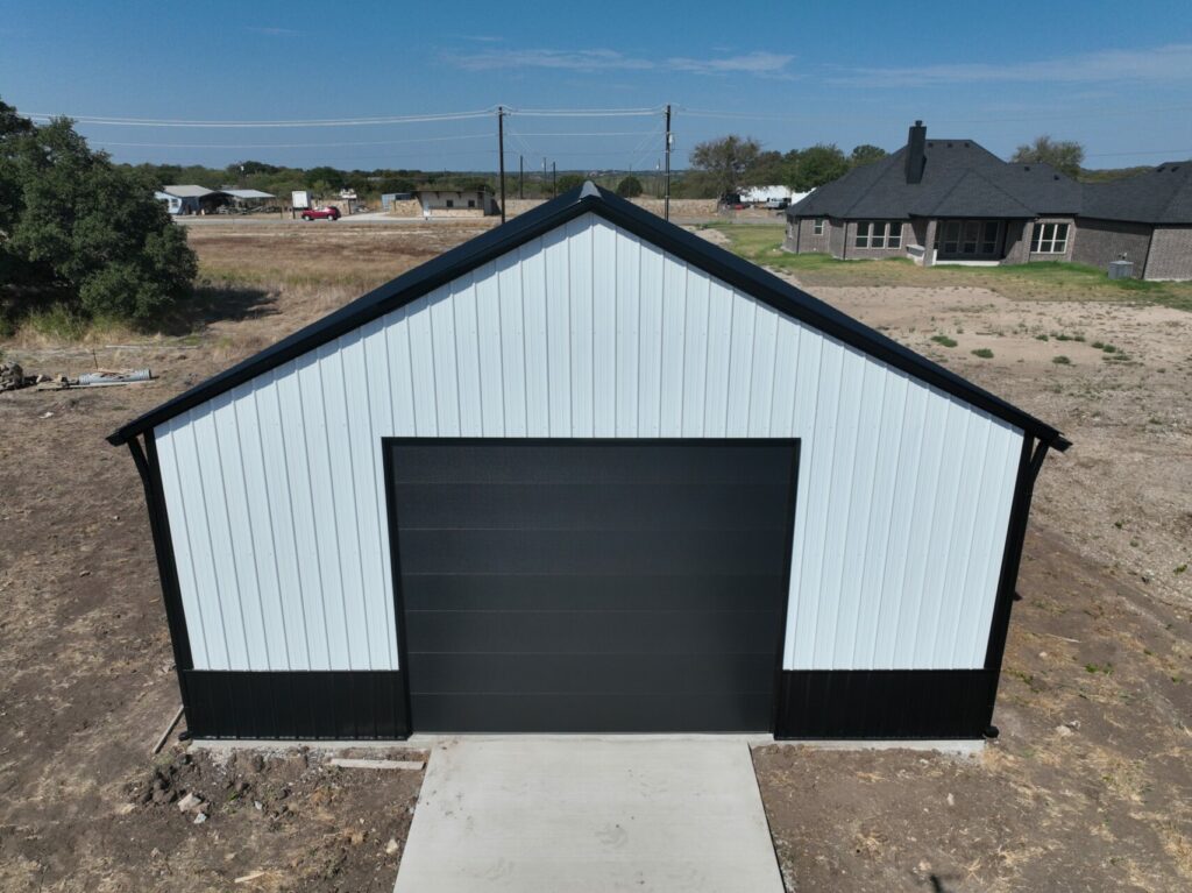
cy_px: 446
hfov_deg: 71.6
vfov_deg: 56.8
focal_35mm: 24
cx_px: 596
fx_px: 826
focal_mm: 12.29
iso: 140
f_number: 2.8
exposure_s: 1/5000
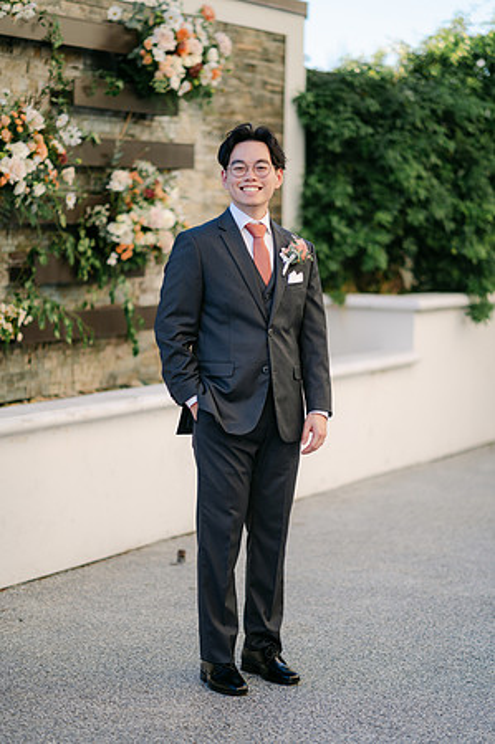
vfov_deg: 23.9
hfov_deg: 16.0
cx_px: 248
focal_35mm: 85
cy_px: 372
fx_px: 1757
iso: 100
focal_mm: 85
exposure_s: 1/1250
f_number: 1.8
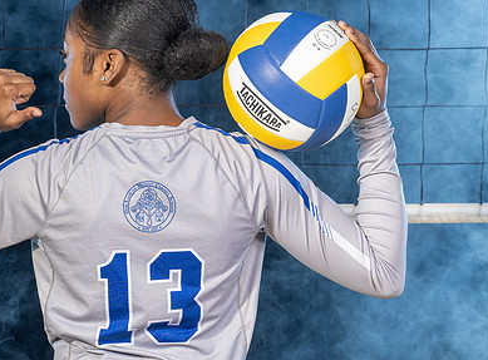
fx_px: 3560
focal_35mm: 254
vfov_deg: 5.8
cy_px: 151
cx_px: 132
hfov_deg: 7.8
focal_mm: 135
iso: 160
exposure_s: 1/100
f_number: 6.3
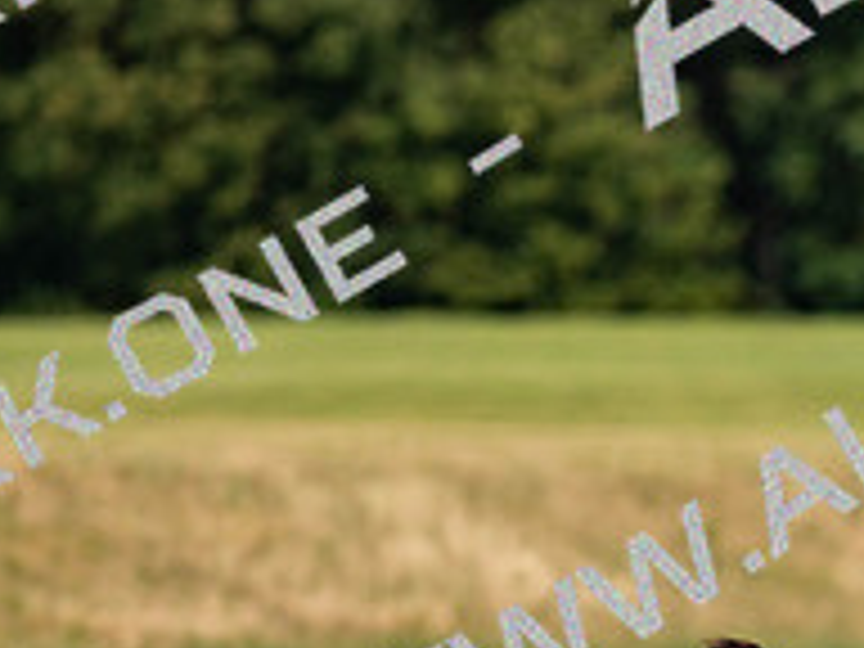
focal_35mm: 1740
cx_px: 873
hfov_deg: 1.1
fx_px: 43430
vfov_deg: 0.9
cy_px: 788
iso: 220
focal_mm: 600
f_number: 4
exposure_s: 1/2500
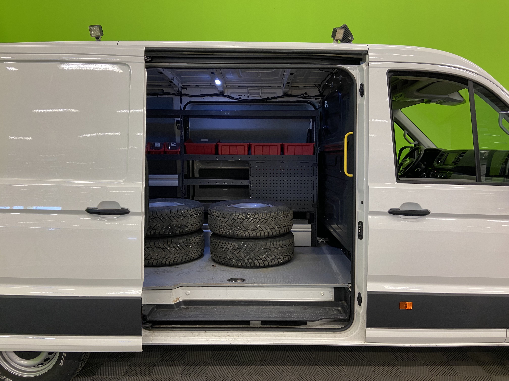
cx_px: 254
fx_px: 382
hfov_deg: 67.3
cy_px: 190
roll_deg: +0.7
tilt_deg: -6.9
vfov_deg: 53.1
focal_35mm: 26
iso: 80
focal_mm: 4.25
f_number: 1.8
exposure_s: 1/50
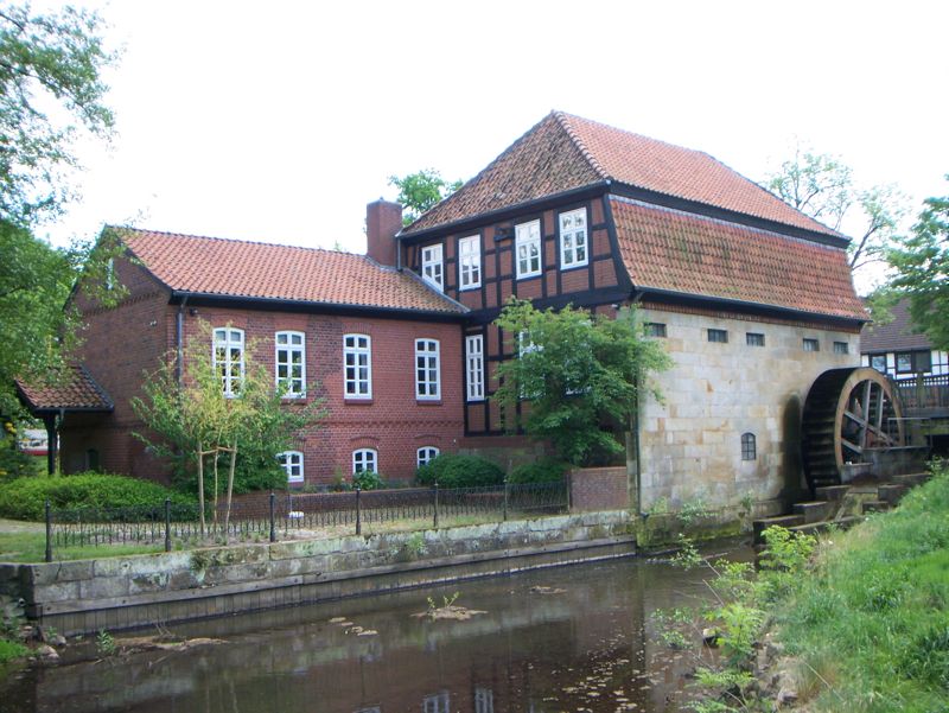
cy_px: 356
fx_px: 1042
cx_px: 474
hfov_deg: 49.0
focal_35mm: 38
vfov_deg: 37.8
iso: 64
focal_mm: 6.3
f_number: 3.9
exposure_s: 1/80
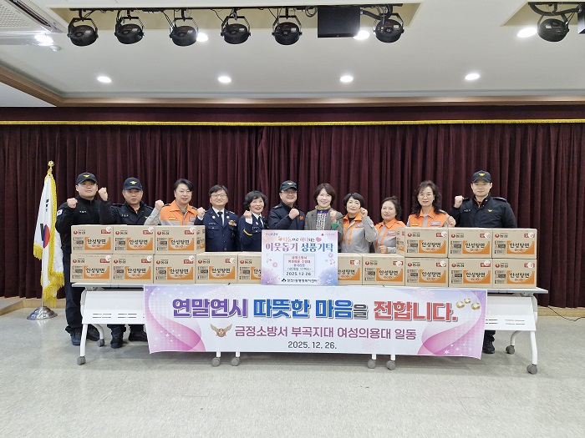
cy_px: 219
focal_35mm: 23
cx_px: 292
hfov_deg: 73.9
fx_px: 389
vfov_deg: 58.9
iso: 50
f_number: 1.8
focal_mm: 5.54
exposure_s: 1/120
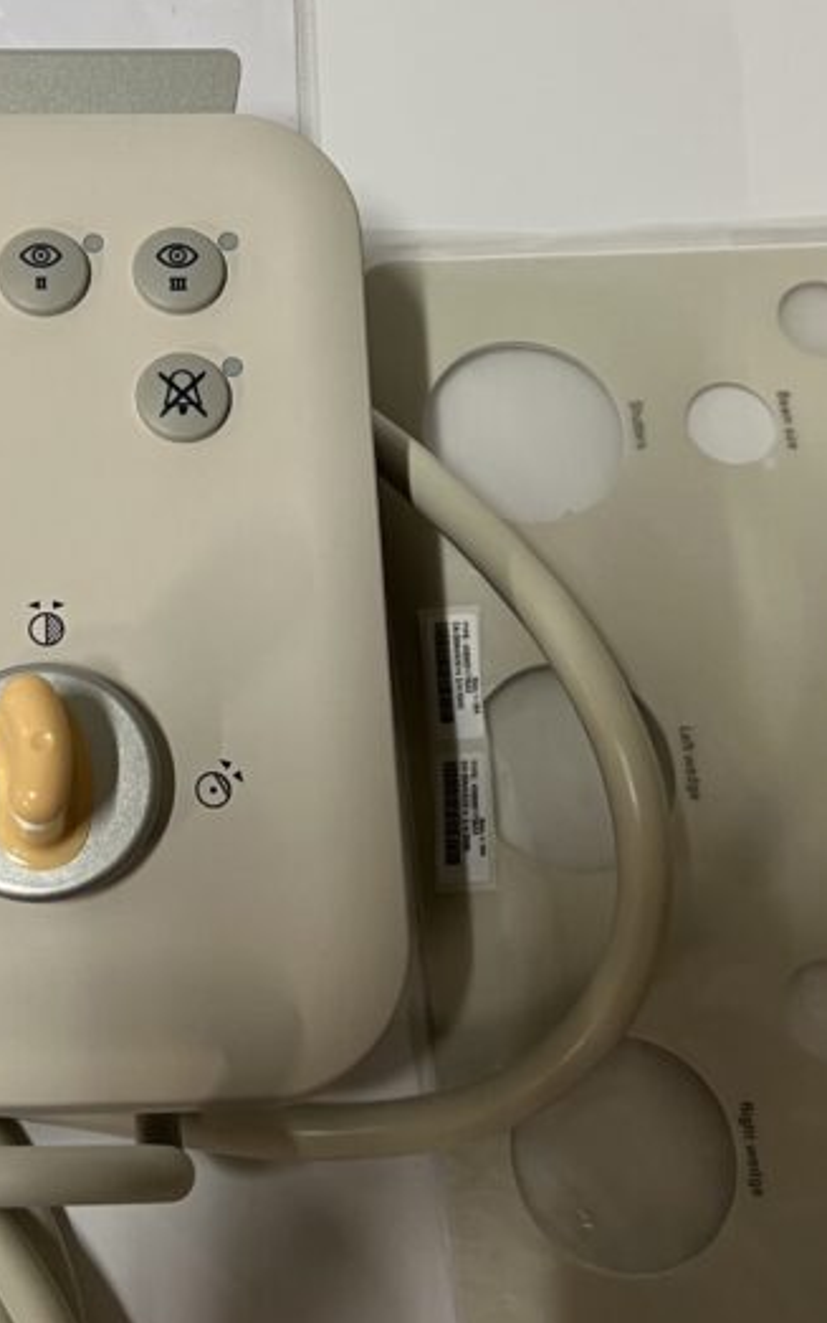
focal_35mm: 54
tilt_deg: -68.2
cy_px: 498
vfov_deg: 37.3
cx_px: 132
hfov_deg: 23.5
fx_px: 1947
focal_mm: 5.7
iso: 100
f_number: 1.5
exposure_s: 1/50
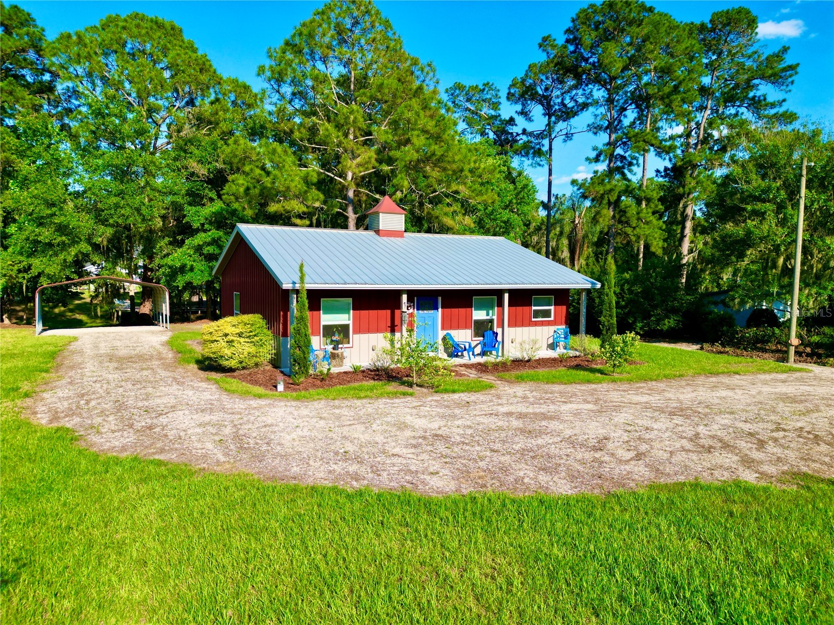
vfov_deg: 56.8
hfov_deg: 71.6
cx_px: 417
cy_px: 312
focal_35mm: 24
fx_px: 578
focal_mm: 6.72
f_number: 1.7
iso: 120
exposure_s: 1/2000
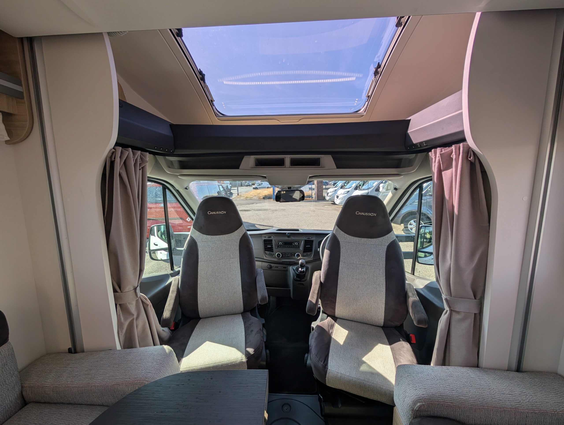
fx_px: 196
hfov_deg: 110.5
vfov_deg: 94.6
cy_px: 212
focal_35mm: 12
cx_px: 282
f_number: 1.7
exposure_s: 1/914
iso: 51
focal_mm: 2.02
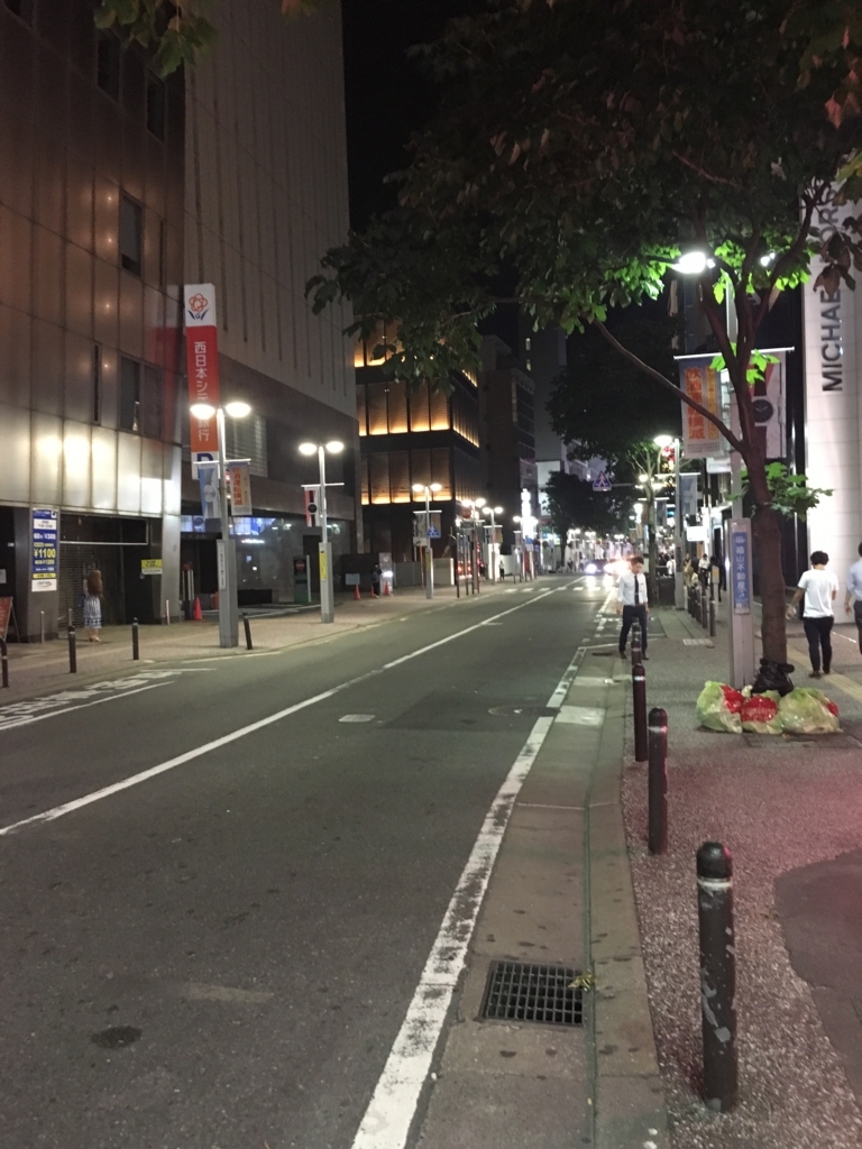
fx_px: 963
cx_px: 431
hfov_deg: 48.2
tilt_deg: -1.1
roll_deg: +2.1
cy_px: 574
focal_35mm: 29
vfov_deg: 61.7
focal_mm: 4.15
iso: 250
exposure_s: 1/15
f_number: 2.2
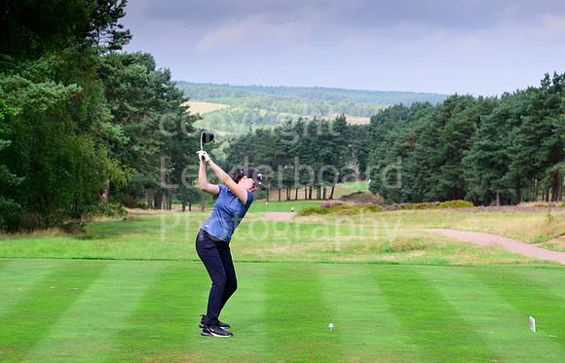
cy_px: 197
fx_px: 1640
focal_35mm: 106
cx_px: 295
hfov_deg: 19.5
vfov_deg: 12.6
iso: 800
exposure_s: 1/1250
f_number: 7.1
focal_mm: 100
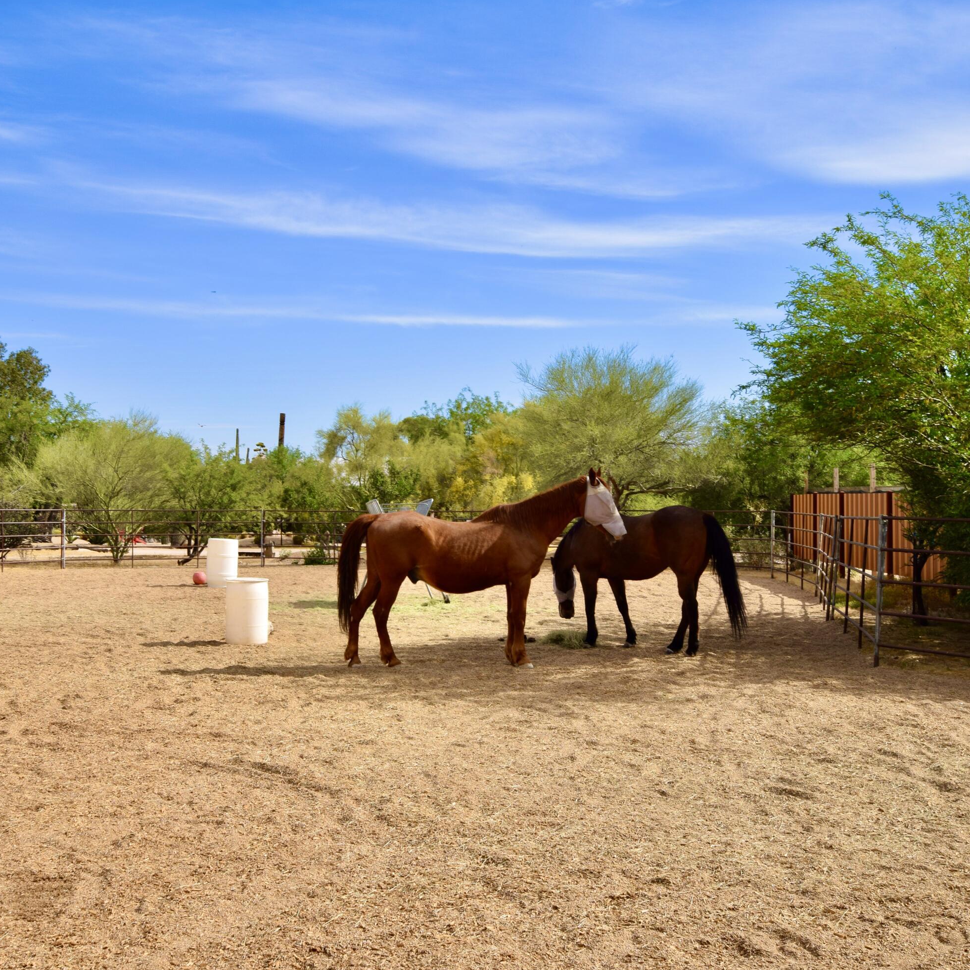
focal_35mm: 39
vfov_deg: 42.8
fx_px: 1236
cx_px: 406
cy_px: 485
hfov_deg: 42.7
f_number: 9
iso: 100
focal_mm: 20
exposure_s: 1/200
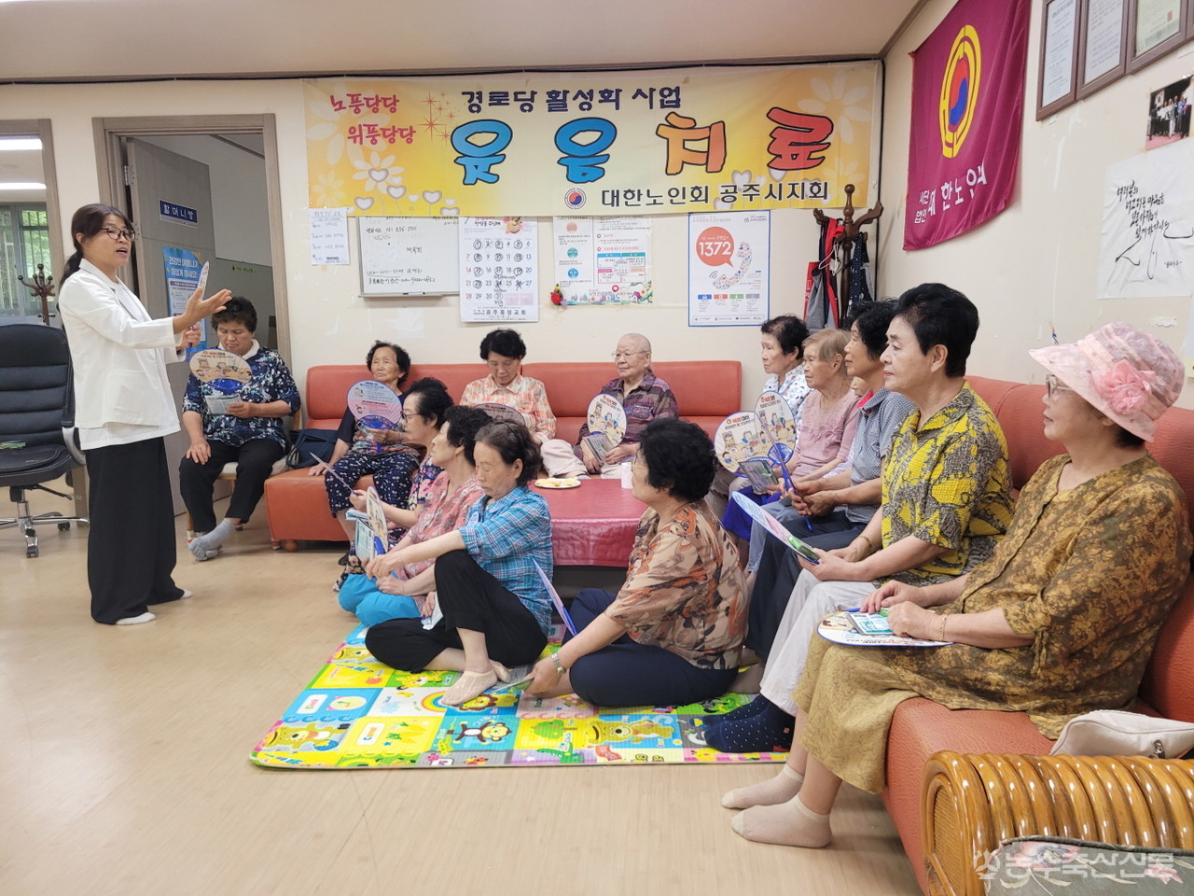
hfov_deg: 67.3
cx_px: 597
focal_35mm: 26
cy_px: 448
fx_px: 897
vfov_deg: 53.1
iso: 200
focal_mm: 5.4
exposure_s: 1/120
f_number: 1.8
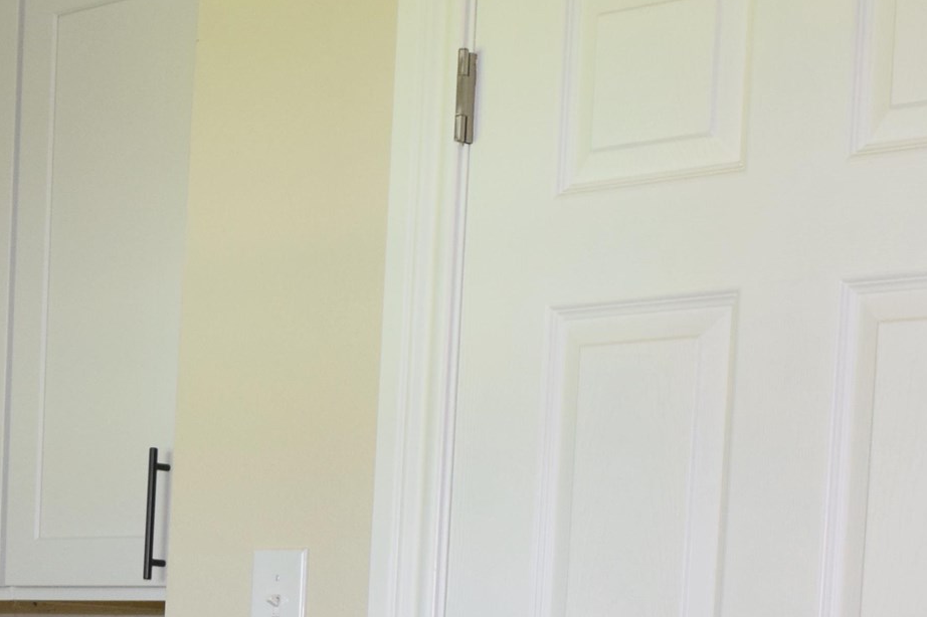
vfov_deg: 14.3
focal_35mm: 90
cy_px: 891
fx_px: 2317
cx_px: 255
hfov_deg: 22.5
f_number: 5.6
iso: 800
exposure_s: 1/125
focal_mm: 18
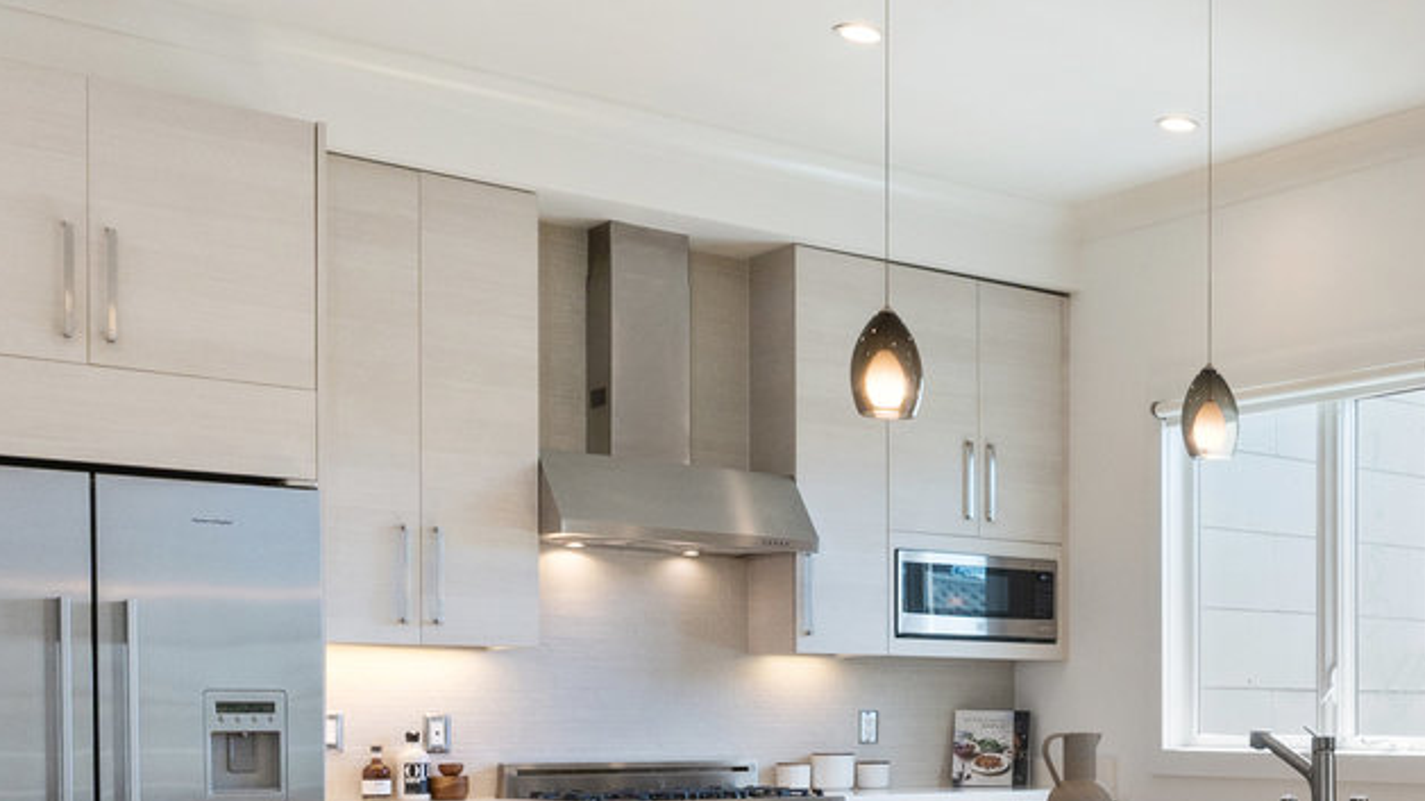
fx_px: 1889
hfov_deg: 34.2
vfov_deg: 23.0
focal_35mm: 50
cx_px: 1661
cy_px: 802
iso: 400
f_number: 11
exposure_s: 1/30
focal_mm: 15
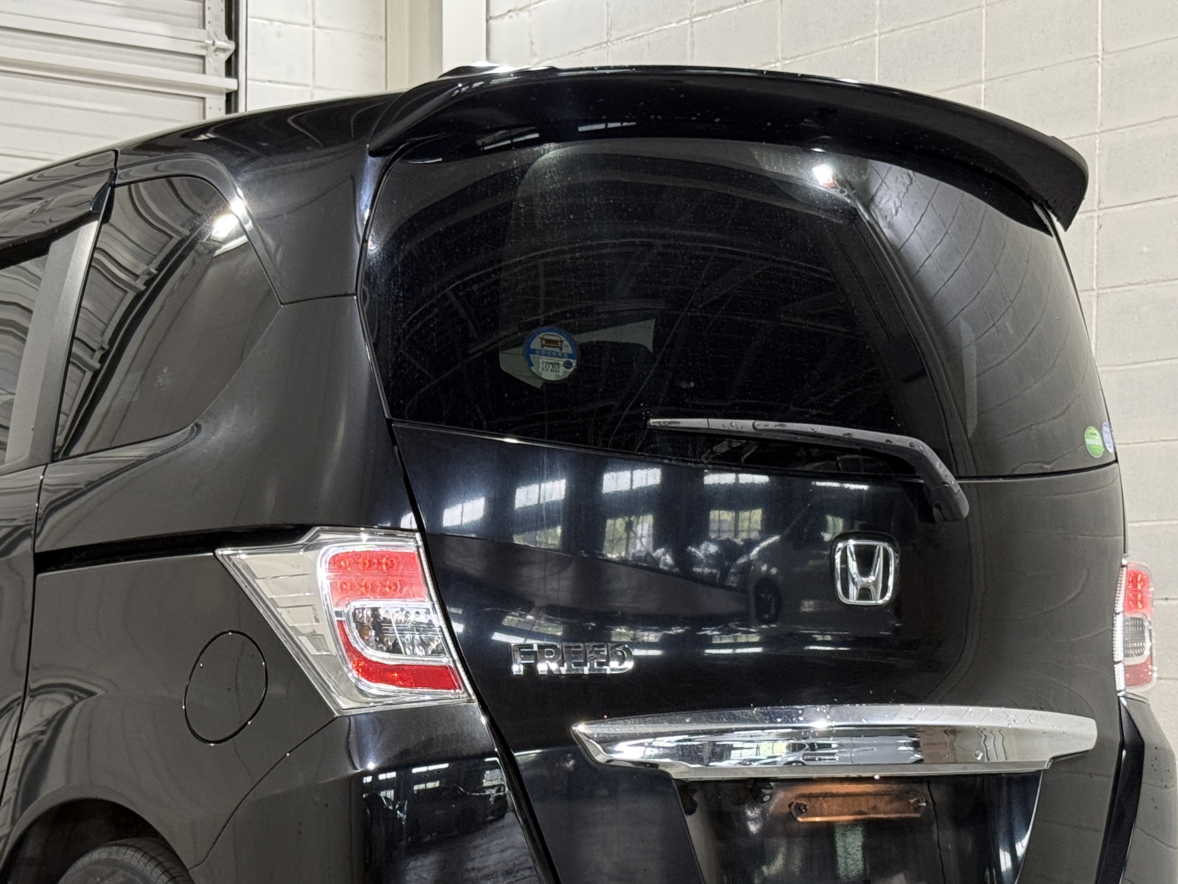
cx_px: 318
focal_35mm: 82
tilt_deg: +0.0
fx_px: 2791
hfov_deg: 23.6
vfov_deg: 17.9
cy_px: 671
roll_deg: -0.1
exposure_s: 1/60
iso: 250
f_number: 1.78
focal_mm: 6.76
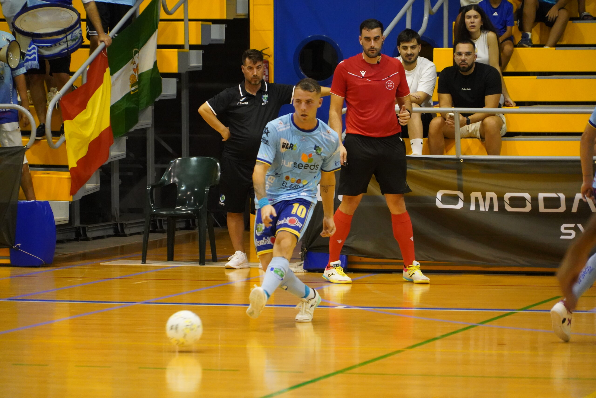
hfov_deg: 9.5
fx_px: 3576
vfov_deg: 6.4
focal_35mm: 216
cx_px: 298
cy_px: 199
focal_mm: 216
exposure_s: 1/640
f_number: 6.3
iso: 12800
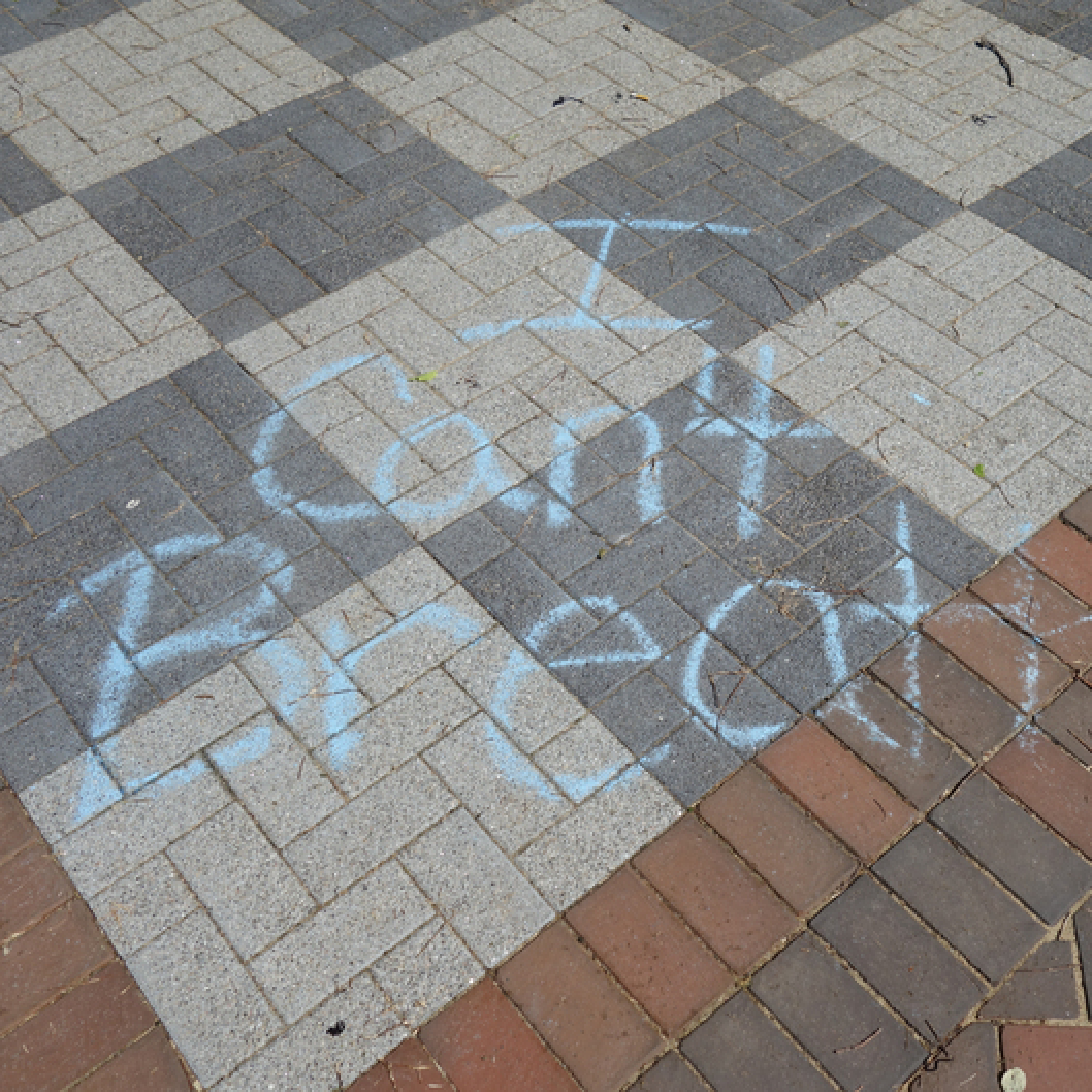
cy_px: 544
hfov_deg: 44.9
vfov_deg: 46.0
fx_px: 1285
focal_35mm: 36
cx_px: 778
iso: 125
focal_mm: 10.4
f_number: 5.6
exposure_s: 1/800
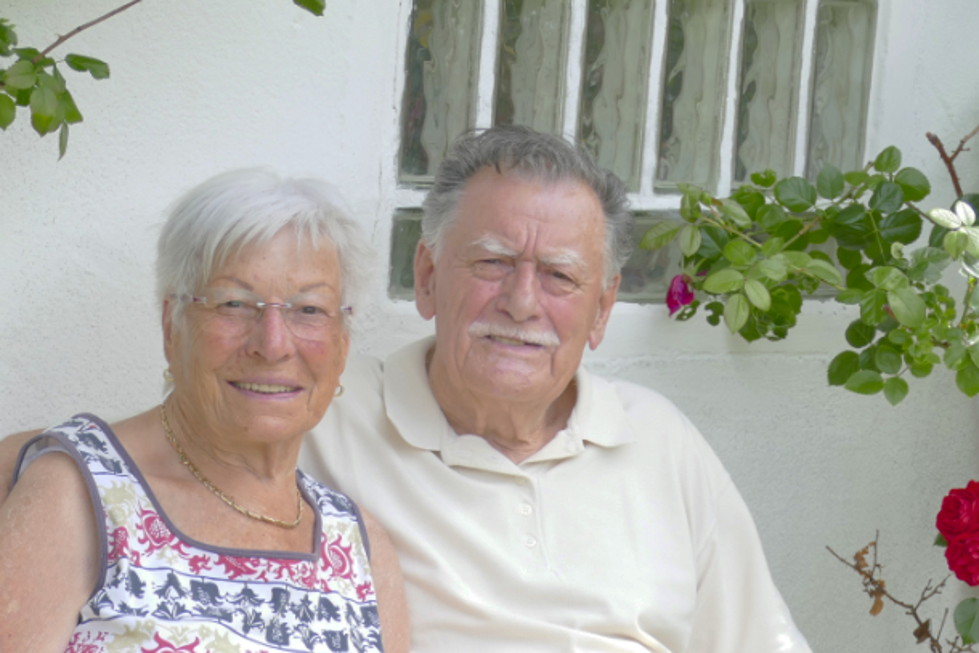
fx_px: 3318
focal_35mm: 122
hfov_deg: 16.8
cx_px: 377
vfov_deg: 11.2
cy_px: 486
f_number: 3.5
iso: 125
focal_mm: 22.6
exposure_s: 1/400
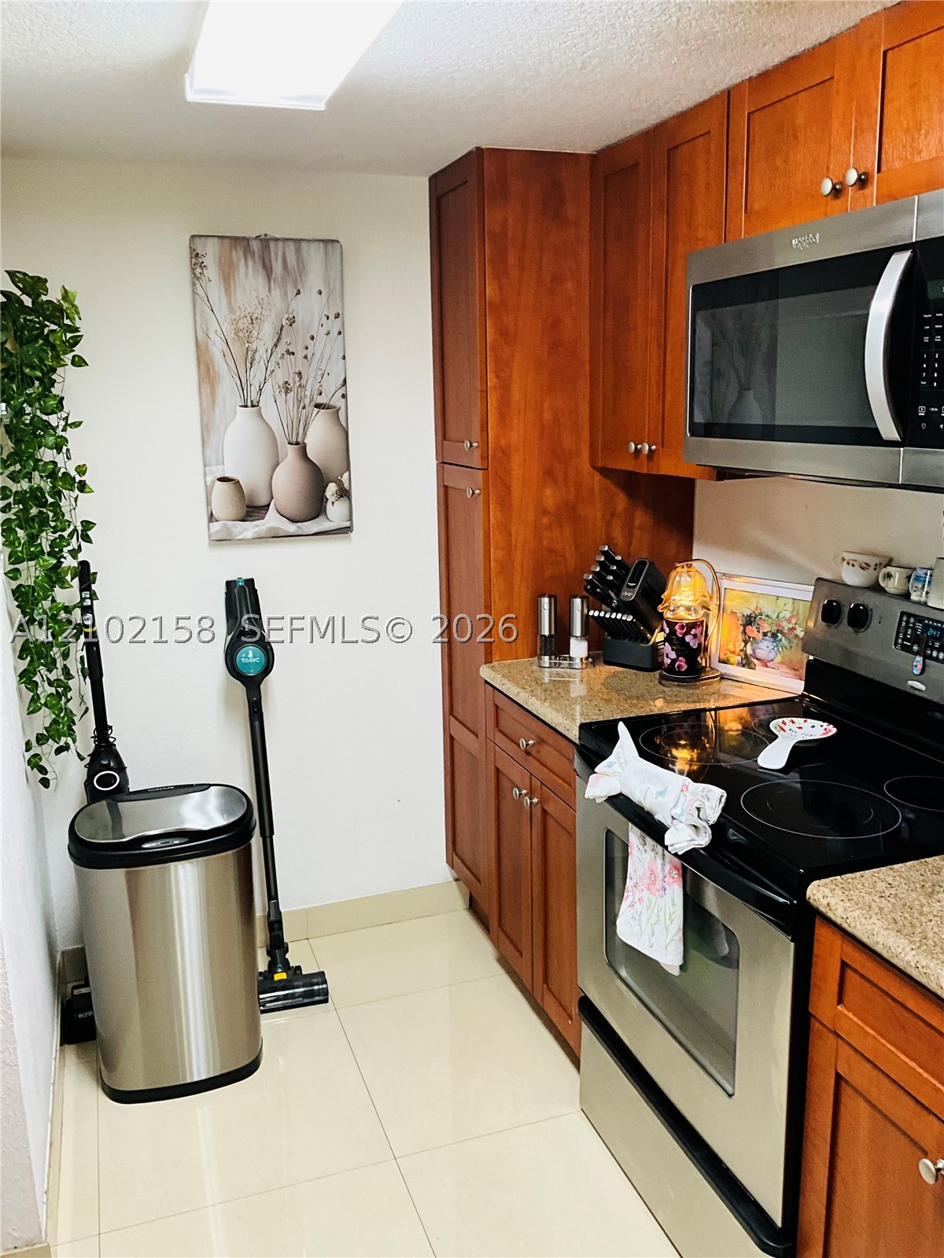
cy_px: 629
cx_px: 472
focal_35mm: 29
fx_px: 1054
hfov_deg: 48.2
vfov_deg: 61.7
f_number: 1.8
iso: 125
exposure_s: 1/60
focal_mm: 3
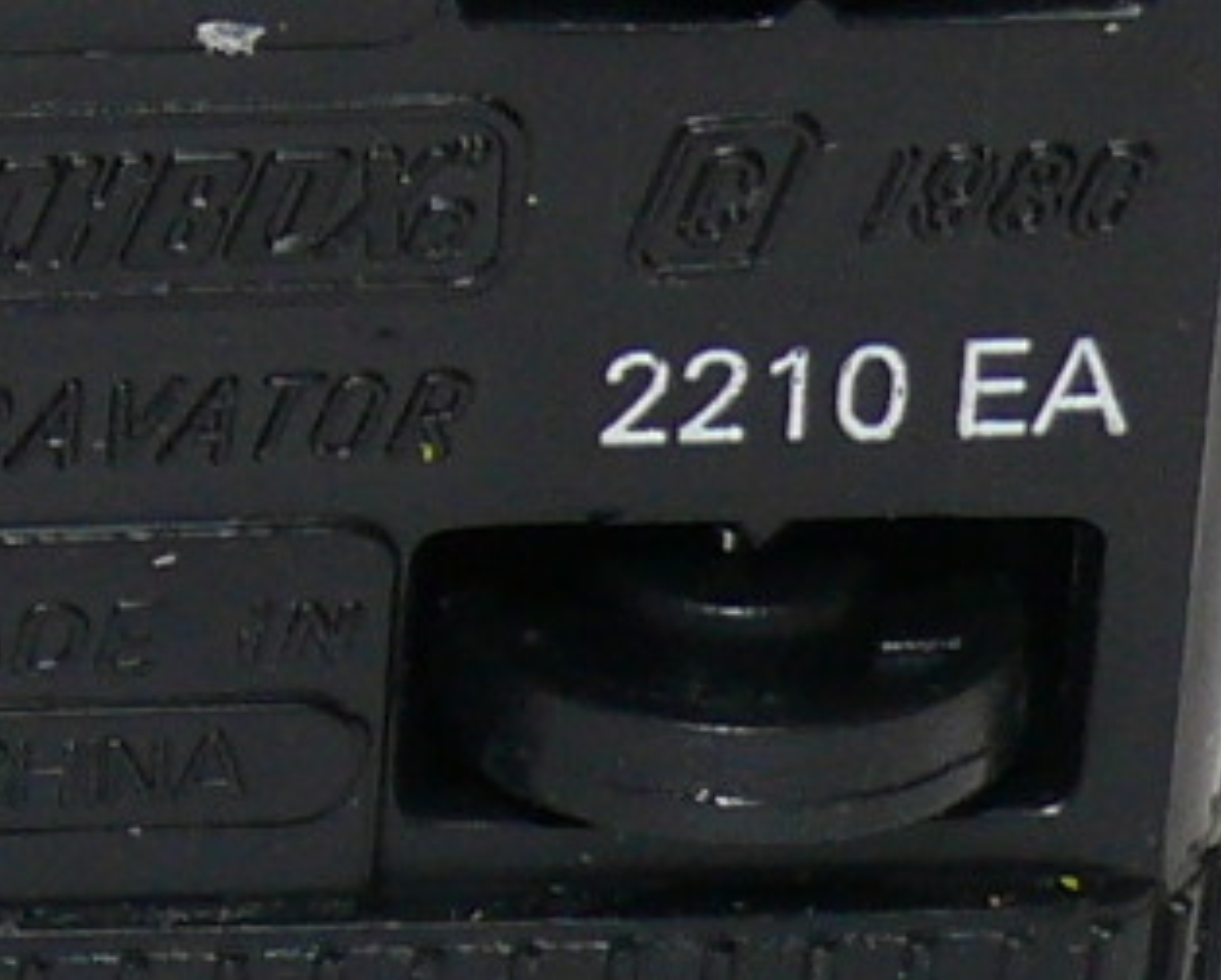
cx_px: -782
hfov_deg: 4.3
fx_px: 15992
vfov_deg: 3.5
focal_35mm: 442
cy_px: -93
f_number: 4
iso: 100
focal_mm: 12.4
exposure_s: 1/30
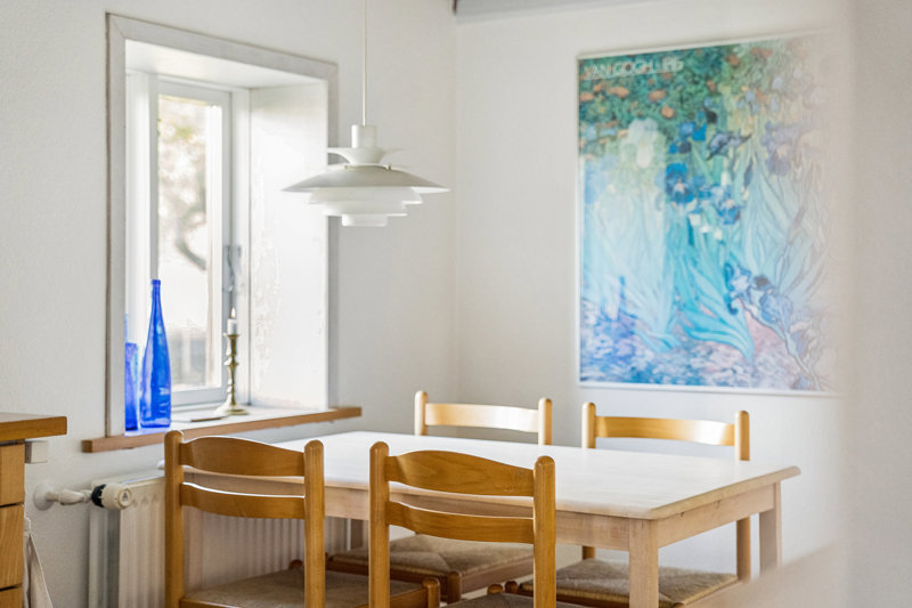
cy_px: 304
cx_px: 456
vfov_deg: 22.6
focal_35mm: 60
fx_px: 1520
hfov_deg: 33.4
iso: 2500
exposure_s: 1/160
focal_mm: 60
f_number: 2.8
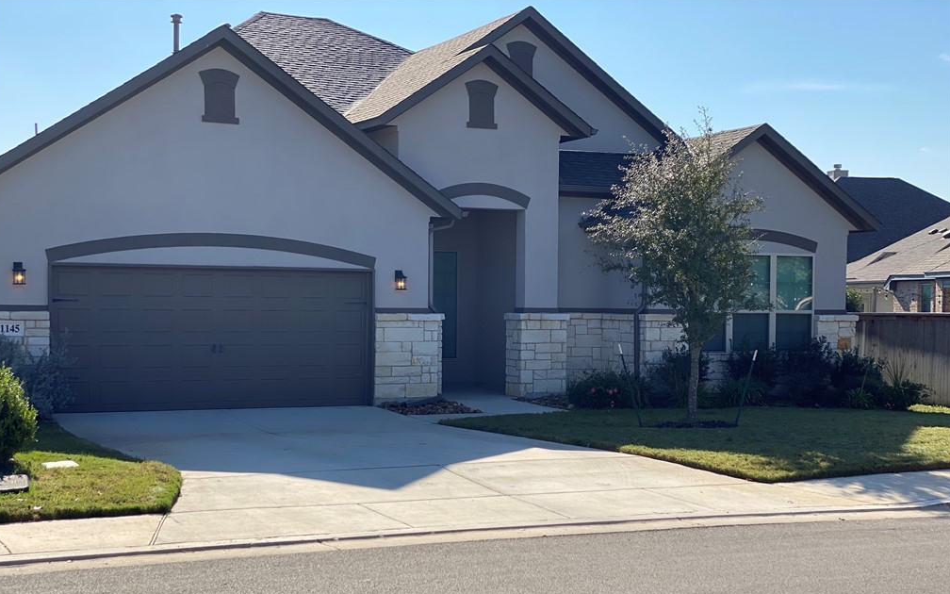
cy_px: 357
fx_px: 1450
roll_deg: -0.7
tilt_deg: -3.4
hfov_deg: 36.3
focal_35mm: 56
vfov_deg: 23.1
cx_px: 472
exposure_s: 1/1546
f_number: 2
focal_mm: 6
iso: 20
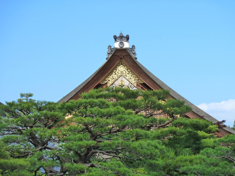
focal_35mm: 158
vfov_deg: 9.4
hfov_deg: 12.5
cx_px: 118
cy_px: 88
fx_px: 1073
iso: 200
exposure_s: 1/400
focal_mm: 25.9
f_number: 4.5
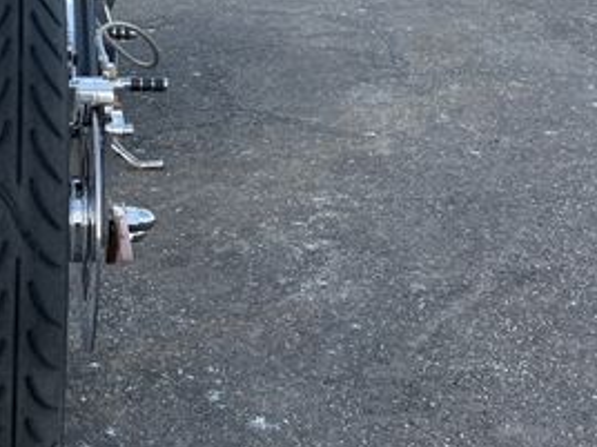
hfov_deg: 30.0
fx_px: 1069
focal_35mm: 62
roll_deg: +2.7
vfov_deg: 23.2
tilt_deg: -12.5
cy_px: 69
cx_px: 69
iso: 32
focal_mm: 5.1
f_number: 1.6
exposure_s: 1/713
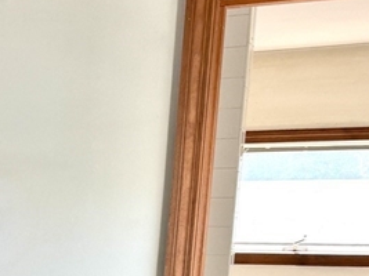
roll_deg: -0.4
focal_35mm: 92
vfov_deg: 14.6
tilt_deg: -12.9
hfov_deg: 19.1
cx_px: -158
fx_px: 980
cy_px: 454
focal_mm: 6.76
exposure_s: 1/160
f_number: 1.78
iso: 160
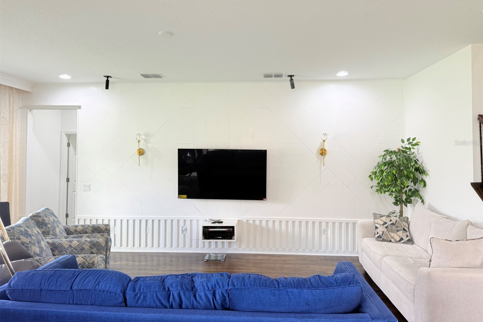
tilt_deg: +1.4
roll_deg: +0.0
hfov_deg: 71.5
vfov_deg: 51.2
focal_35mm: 25
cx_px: 242
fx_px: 335
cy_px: 143
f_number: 1.78
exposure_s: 1/120
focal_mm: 6.76
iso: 160
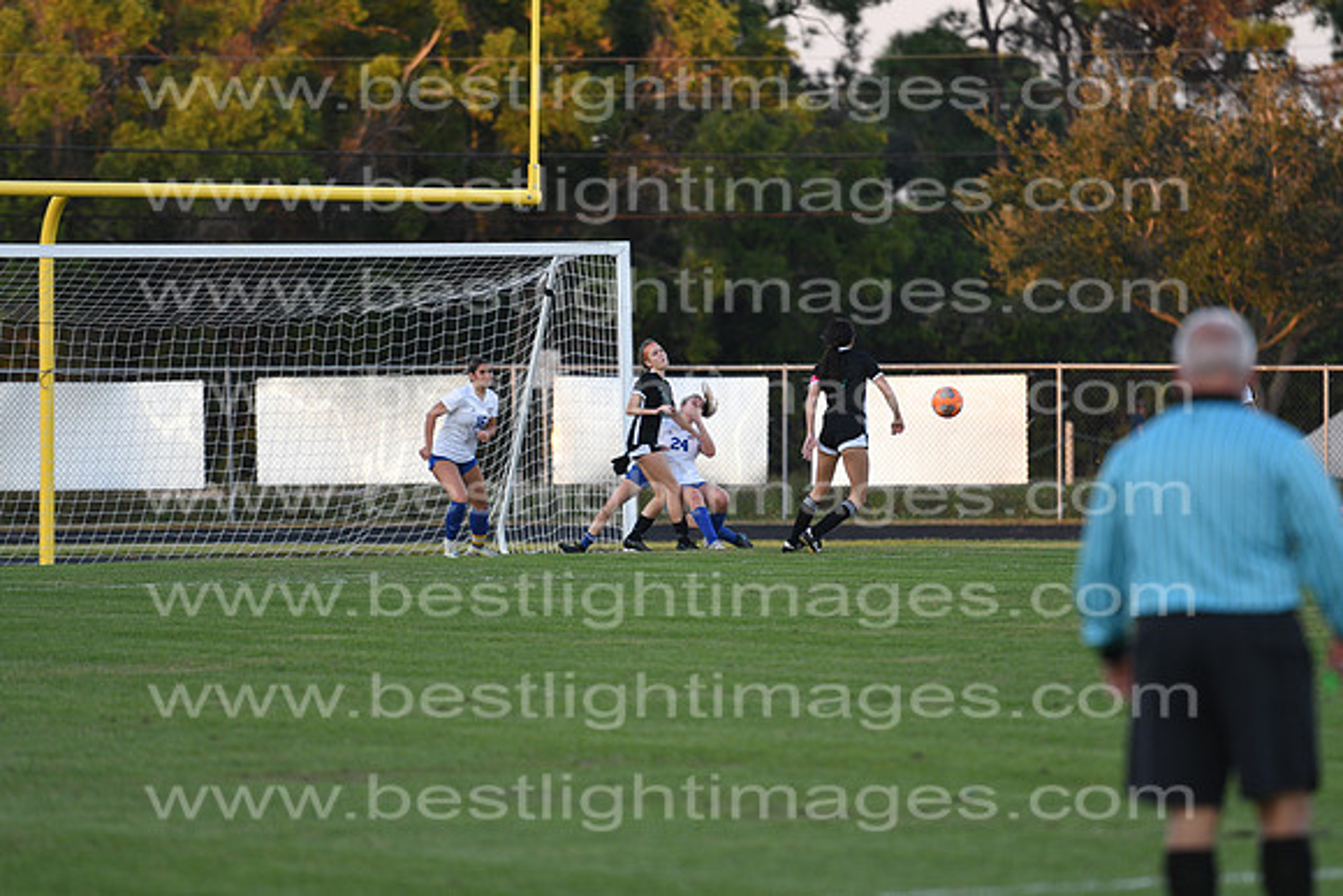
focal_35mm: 300
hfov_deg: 6.9
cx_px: 672
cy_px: 448
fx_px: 11194
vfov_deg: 4.6
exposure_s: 1/800
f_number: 2.8
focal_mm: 200
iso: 500
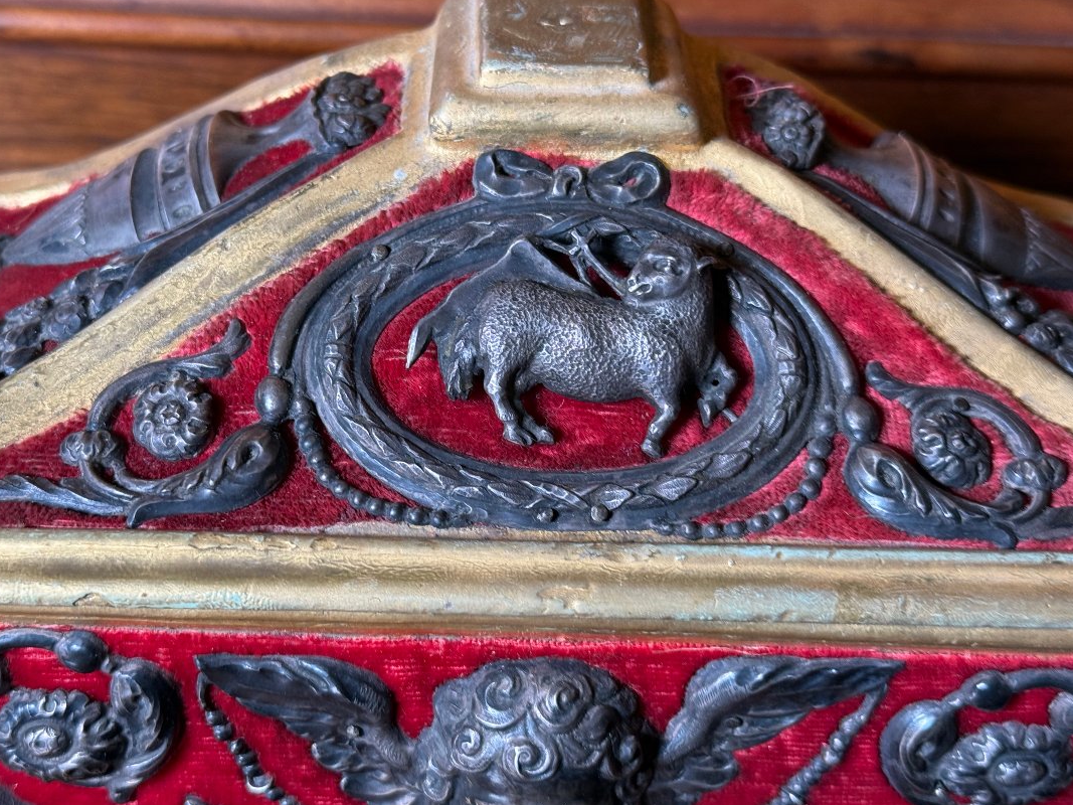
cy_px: 418
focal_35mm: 54
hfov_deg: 35.5
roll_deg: -3.1
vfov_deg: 27.0
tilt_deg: -35.2
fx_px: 1674
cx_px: 480
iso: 100
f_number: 1.78
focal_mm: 6.76
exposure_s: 1/77
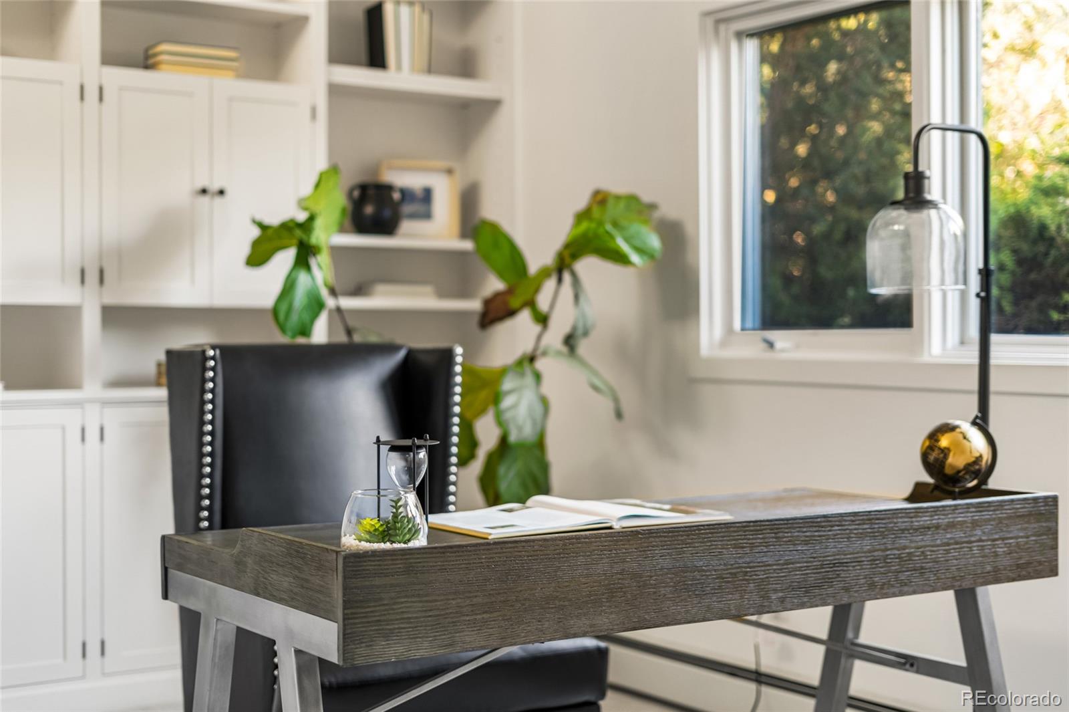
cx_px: 534
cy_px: 356
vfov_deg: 27.0
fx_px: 1484
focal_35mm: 50
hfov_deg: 39.6
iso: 400
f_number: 1.8
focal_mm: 50
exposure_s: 1/25
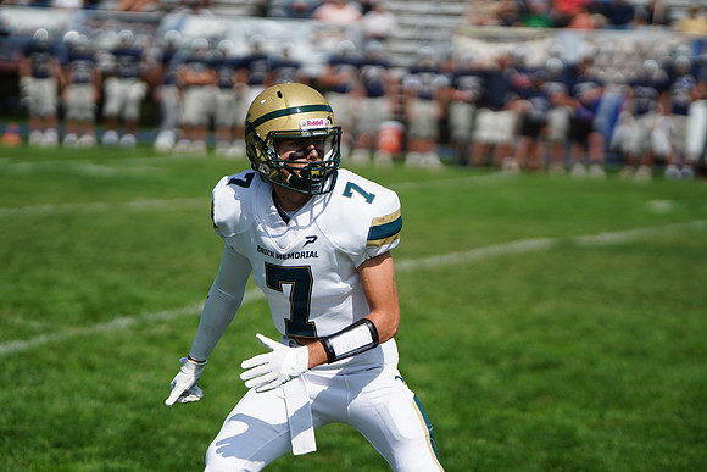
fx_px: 3654
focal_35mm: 186
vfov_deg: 7.4
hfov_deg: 11.1
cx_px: 354
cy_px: 236
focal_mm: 186
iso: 400
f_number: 2.8
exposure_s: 1/8000
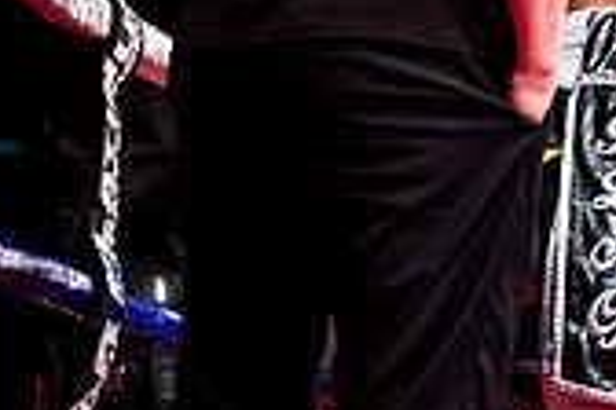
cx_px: 902
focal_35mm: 238
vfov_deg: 5.7
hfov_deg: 8.5
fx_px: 4072
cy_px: -148
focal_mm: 69
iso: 4000
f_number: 2.8
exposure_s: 1/1000
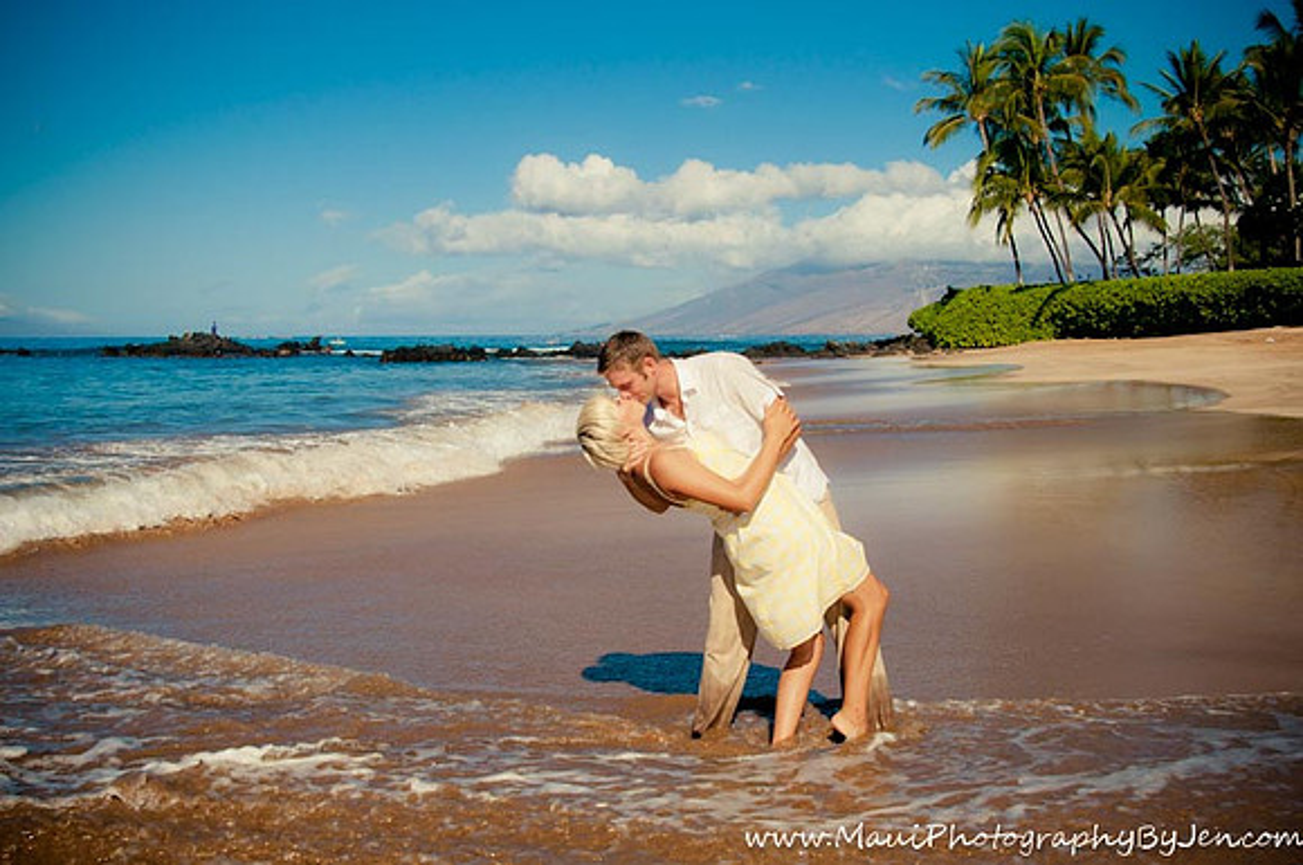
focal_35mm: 42
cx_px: 652
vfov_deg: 31.8
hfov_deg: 46.5
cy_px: 432
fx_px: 1518
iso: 200
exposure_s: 1/2500
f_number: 5
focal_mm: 28
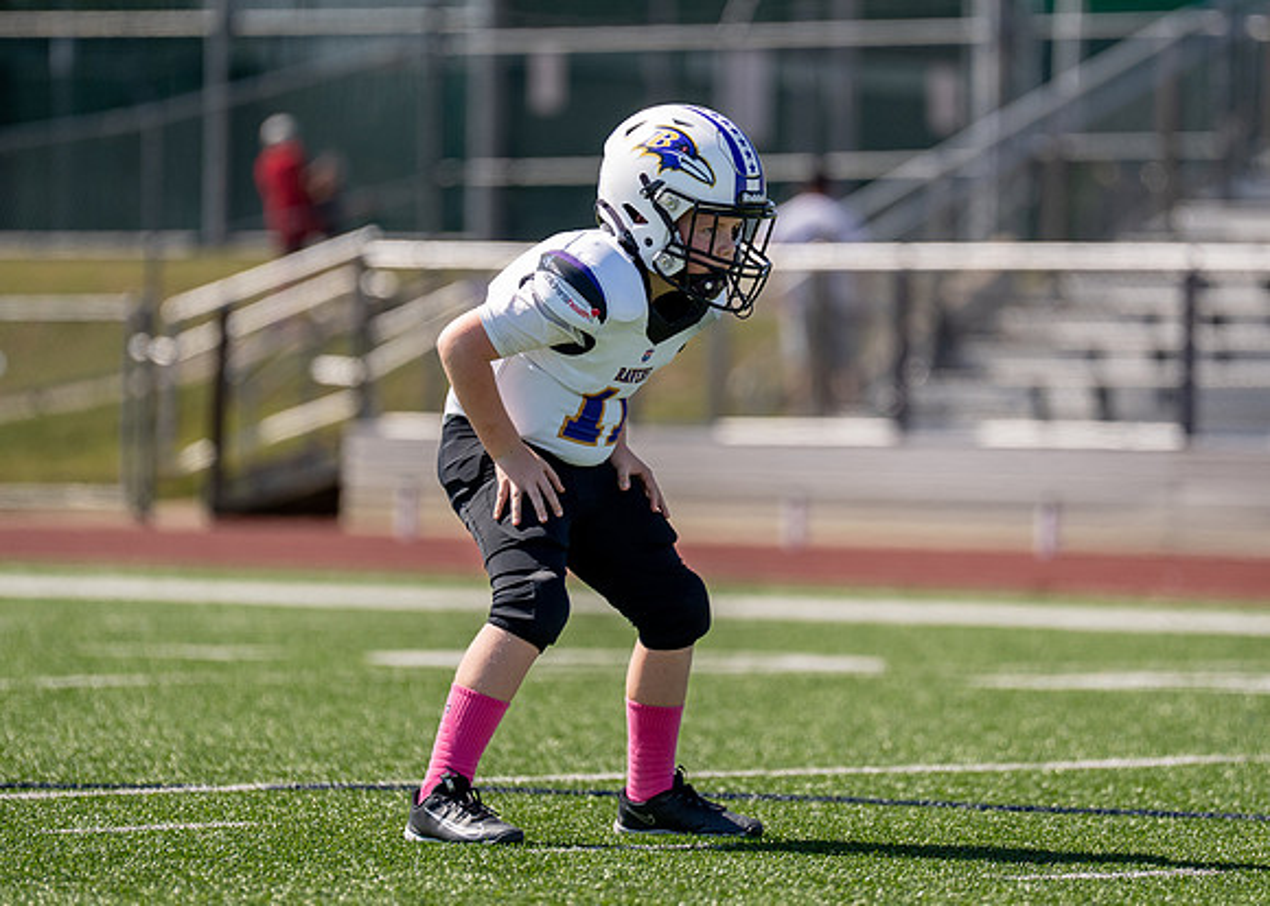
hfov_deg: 7.0
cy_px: 434
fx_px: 10386
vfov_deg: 5.0
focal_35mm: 288
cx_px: 690
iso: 200
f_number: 2.8
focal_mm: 200
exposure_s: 1/4000
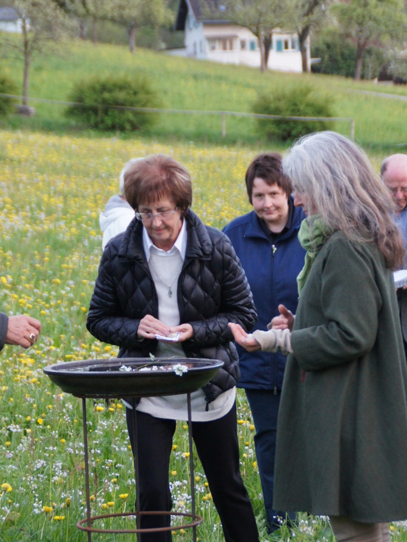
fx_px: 2377
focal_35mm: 152
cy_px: 362
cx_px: 186
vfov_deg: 13.0
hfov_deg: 9.8
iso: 1600
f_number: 5.6
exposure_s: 1/100
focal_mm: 75
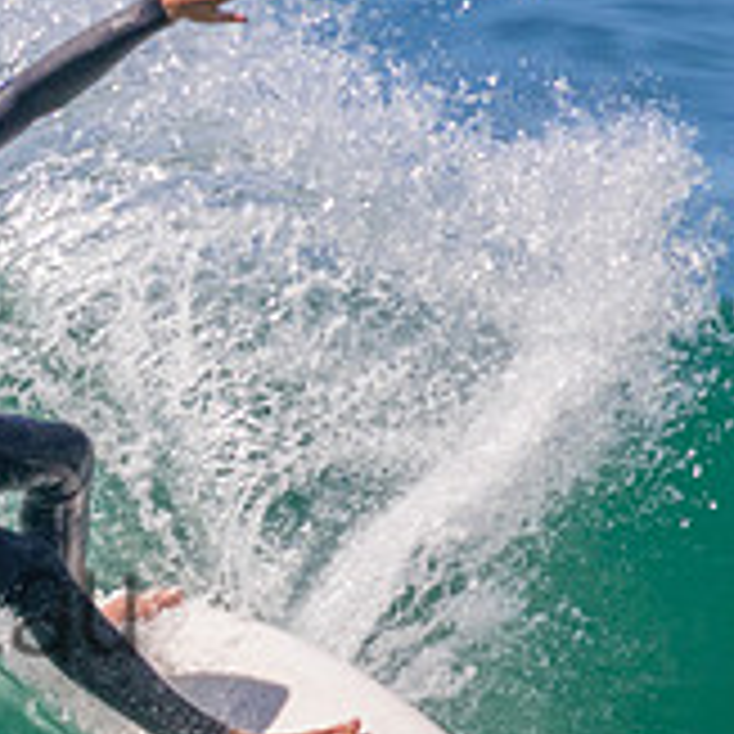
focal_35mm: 2749
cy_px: 430
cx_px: -199
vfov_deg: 0.6
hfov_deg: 0.6
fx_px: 65948
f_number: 11
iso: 1000
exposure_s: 1/1600
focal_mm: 800
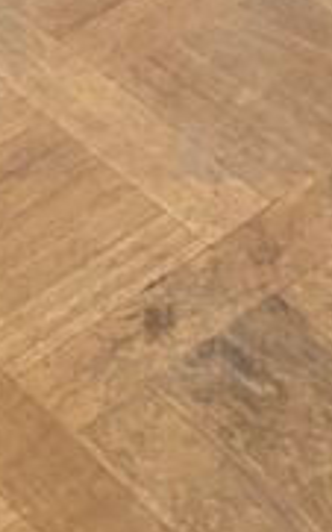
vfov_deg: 13.1
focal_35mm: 156
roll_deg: +4.3
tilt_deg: -38.8
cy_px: -65
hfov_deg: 8.4
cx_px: 73
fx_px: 2260
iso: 320
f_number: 1.8
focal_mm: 4.25
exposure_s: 1/50
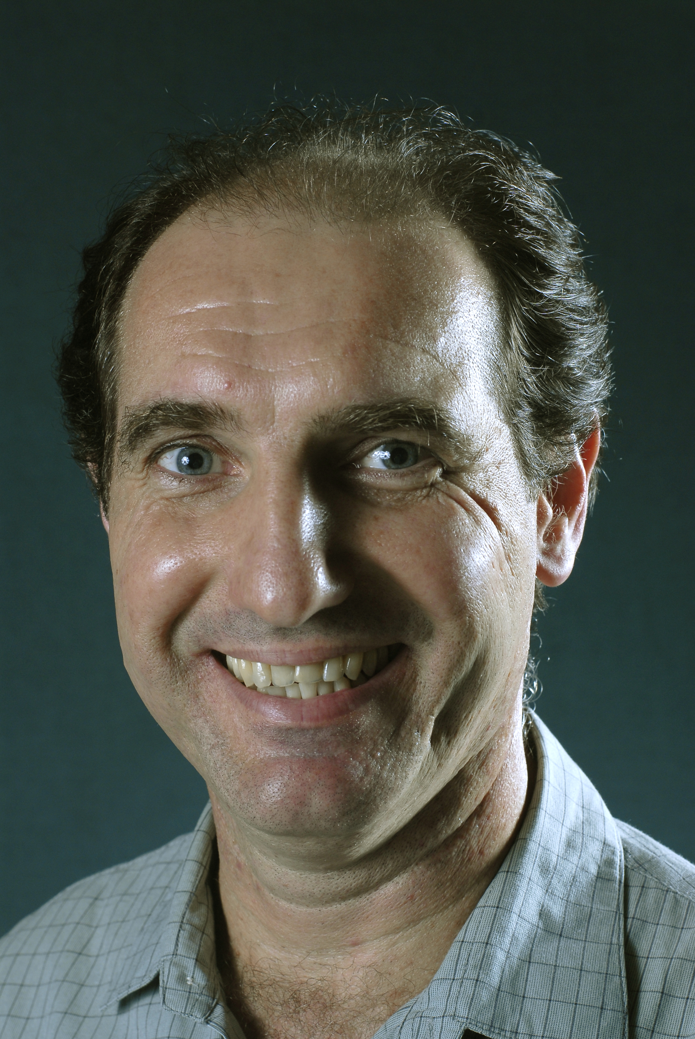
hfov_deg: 18.2
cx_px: 348
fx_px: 2166
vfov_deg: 27.0
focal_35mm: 75
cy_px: 520
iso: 200
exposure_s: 1/60
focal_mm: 50
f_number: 8
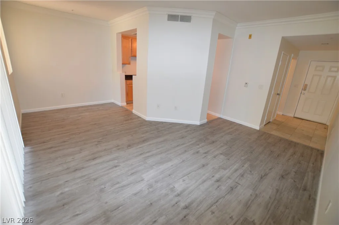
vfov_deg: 77.2
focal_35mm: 15
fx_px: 141
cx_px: 170
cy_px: 112
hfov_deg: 100.5
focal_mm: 10
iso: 400
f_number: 4
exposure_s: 1/60
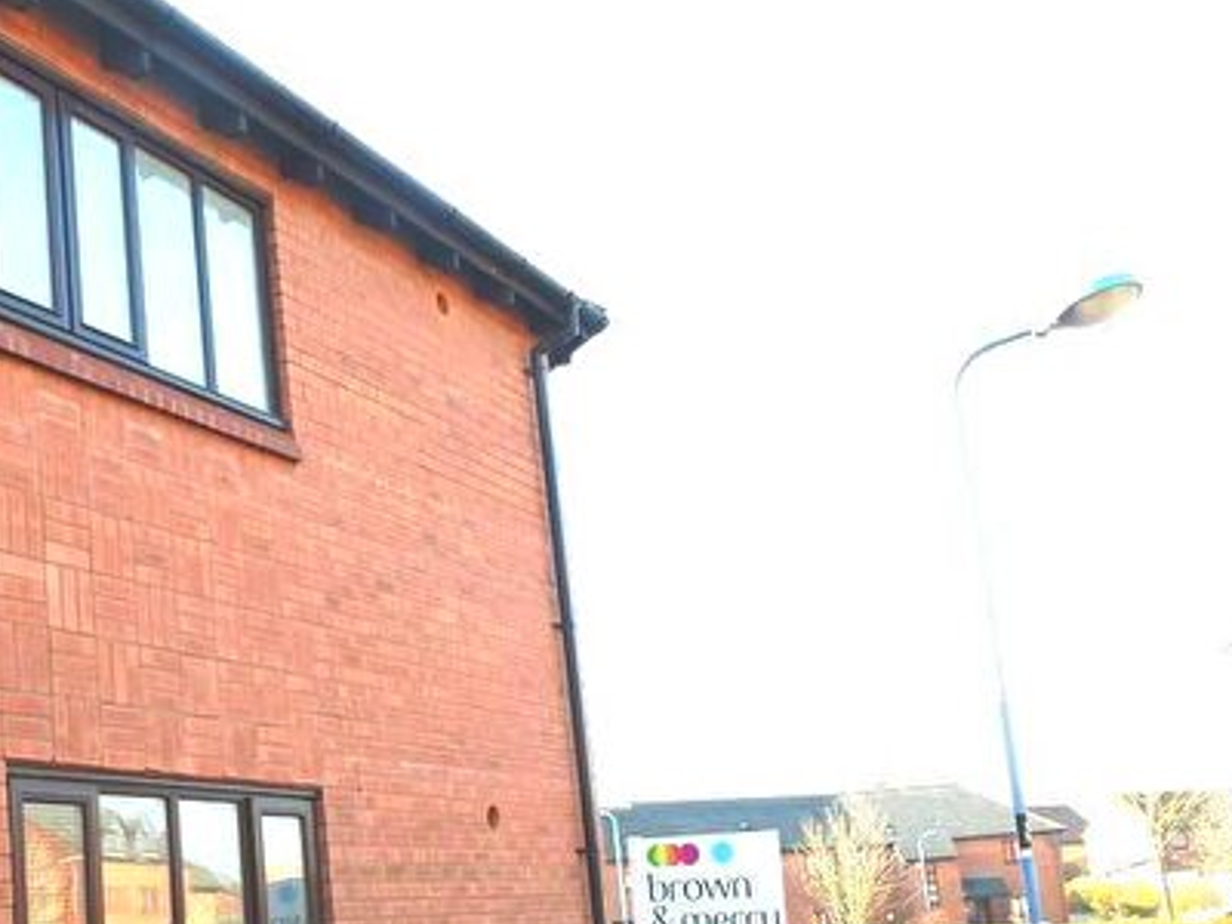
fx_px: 1495
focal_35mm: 42
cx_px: 237
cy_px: 688
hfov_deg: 42.7
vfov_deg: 33.7
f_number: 4
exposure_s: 1/160
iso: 100
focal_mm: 4.3
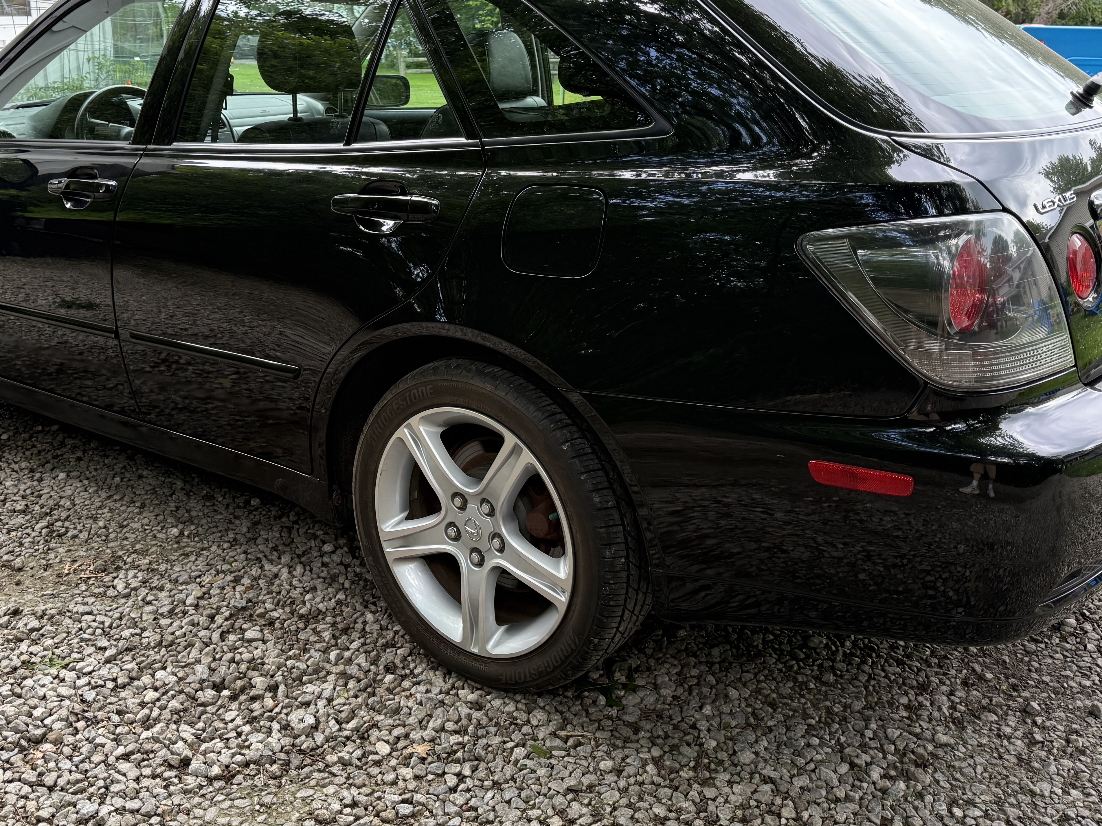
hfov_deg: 51.3
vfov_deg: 39.3
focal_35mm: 36
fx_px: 1146
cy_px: 287
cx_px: 503
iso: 100
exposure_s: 1/239
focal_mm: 6.76
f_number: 1.78
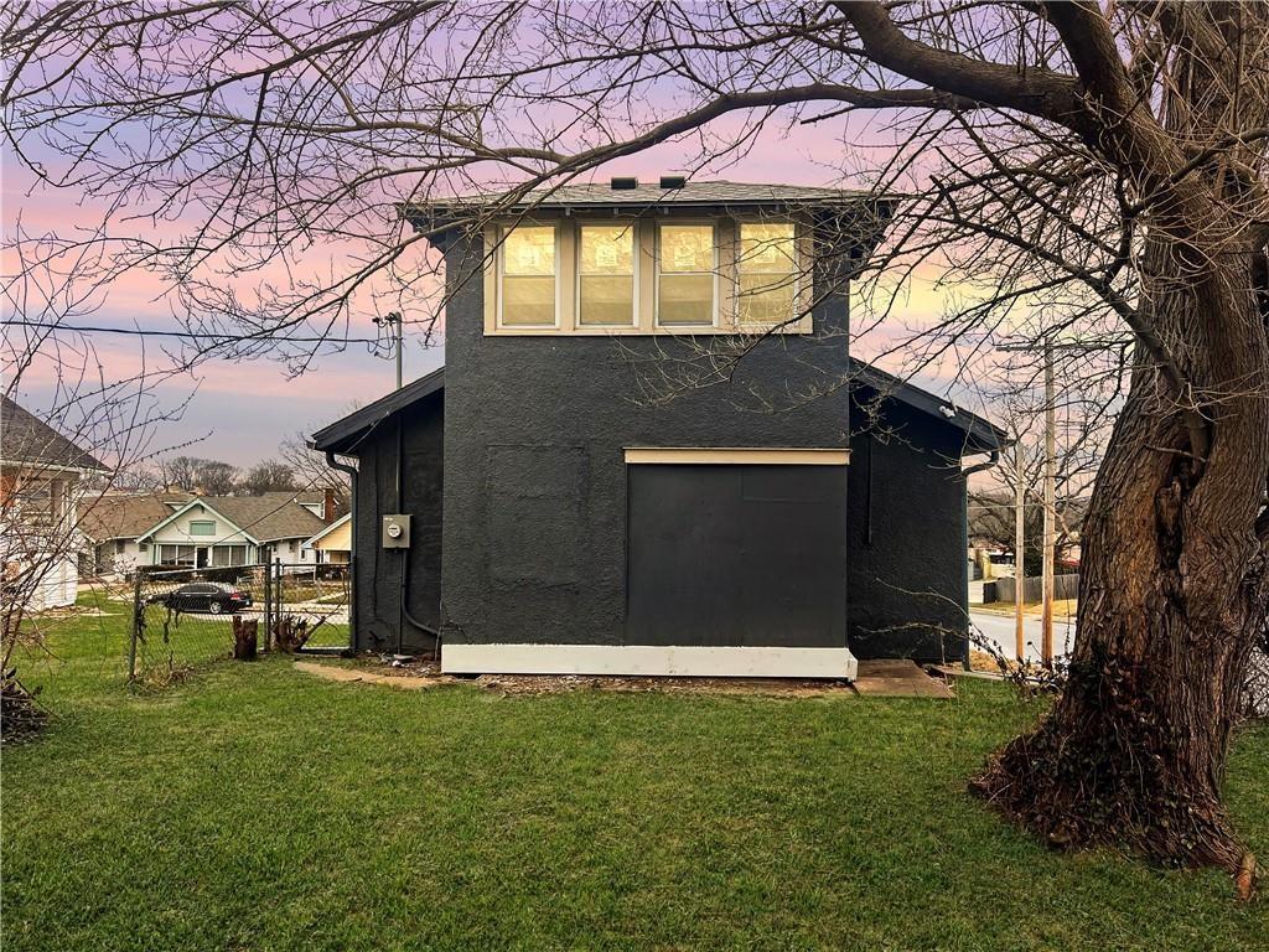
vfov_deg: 53.1
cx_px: 634
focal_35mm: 26
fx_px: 953
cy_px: 476
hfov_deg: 67.3
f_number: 1.5
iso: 50
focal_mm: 5.7
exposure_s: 1/2252
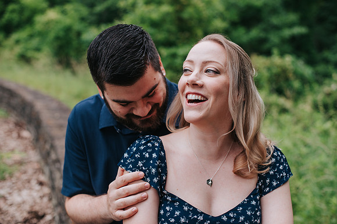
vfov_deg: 27.0
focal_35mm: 50
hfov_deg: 39.6
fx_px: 468
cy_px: 112
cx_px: 168
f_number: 3.2
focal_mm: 50
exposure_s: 1/500
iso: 160
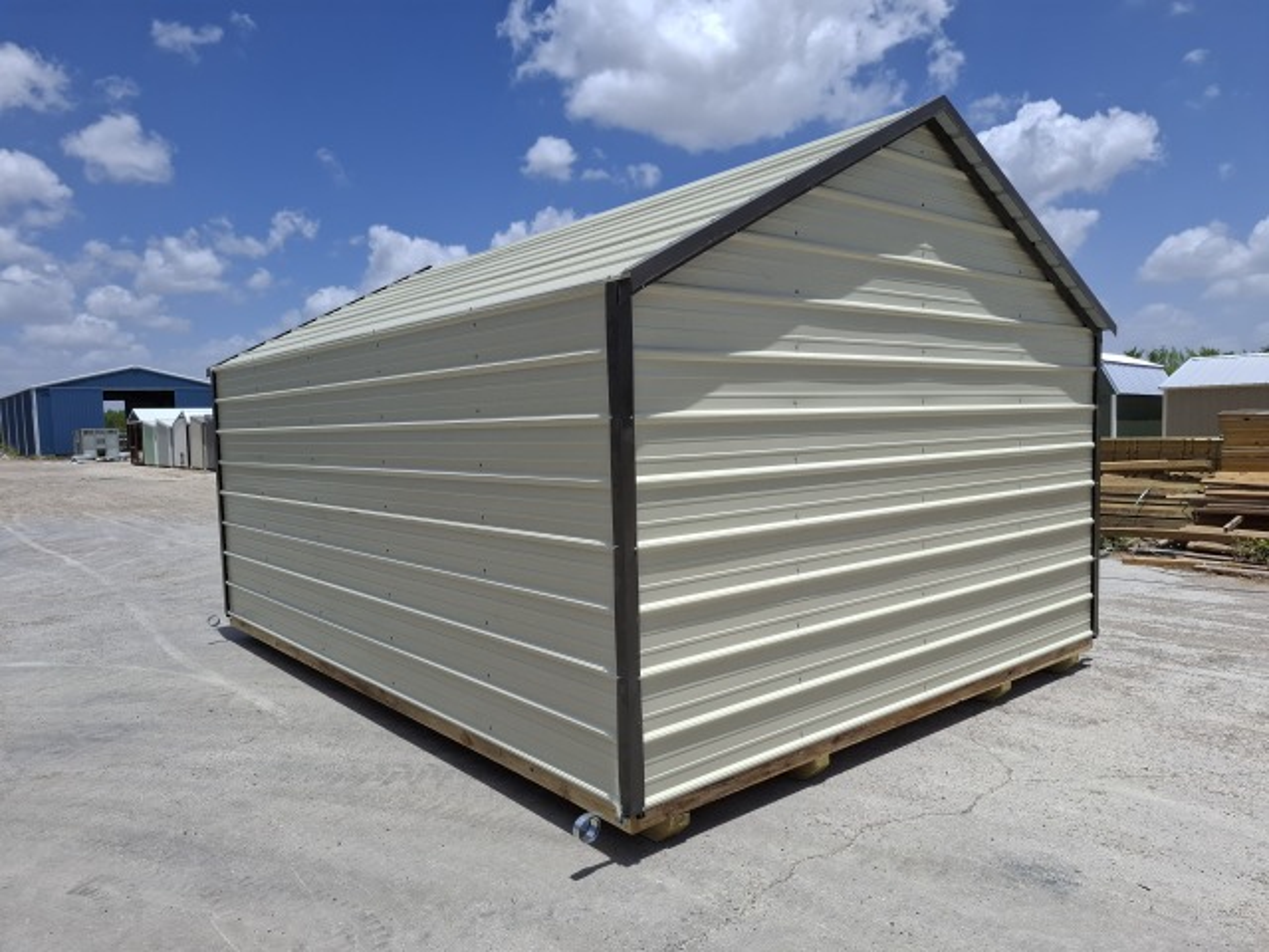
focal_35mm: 23
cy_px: 476
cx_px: 634
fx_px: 843
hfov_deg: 73.9
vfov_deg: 58.9
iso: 50
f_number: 1.8
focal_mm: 5.54
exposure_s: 1/2604
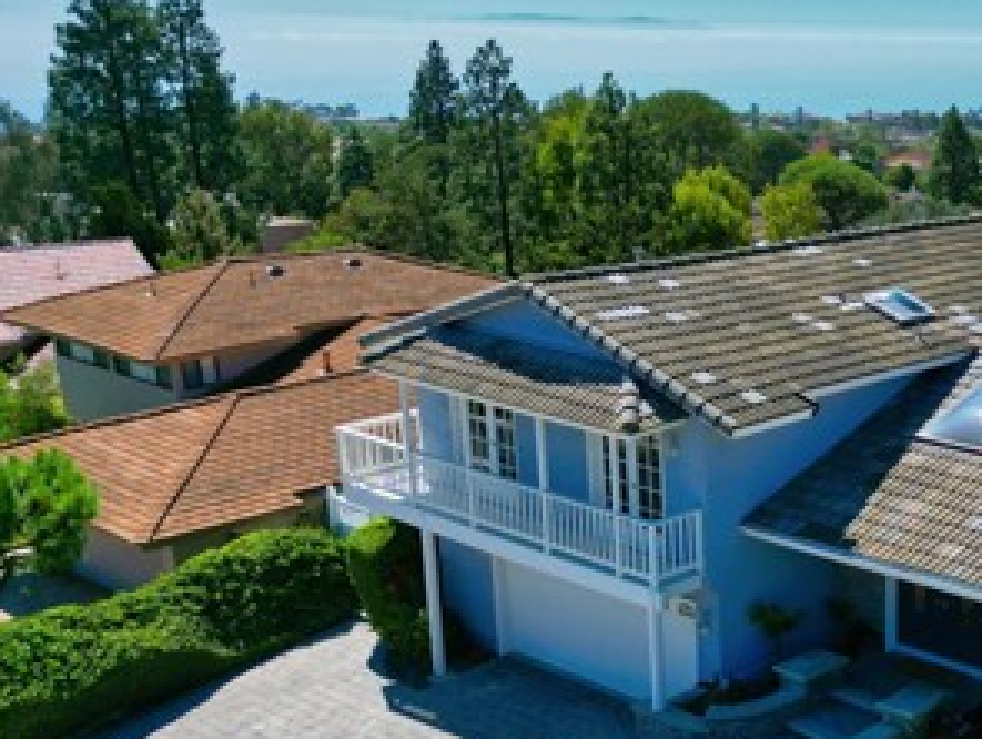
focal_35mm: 52
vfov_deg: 27.8
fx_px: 1477
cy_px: 519
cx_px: 932
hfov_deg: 34.2
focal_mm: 6.72
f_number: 1.7
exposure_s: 1/4000
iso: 140
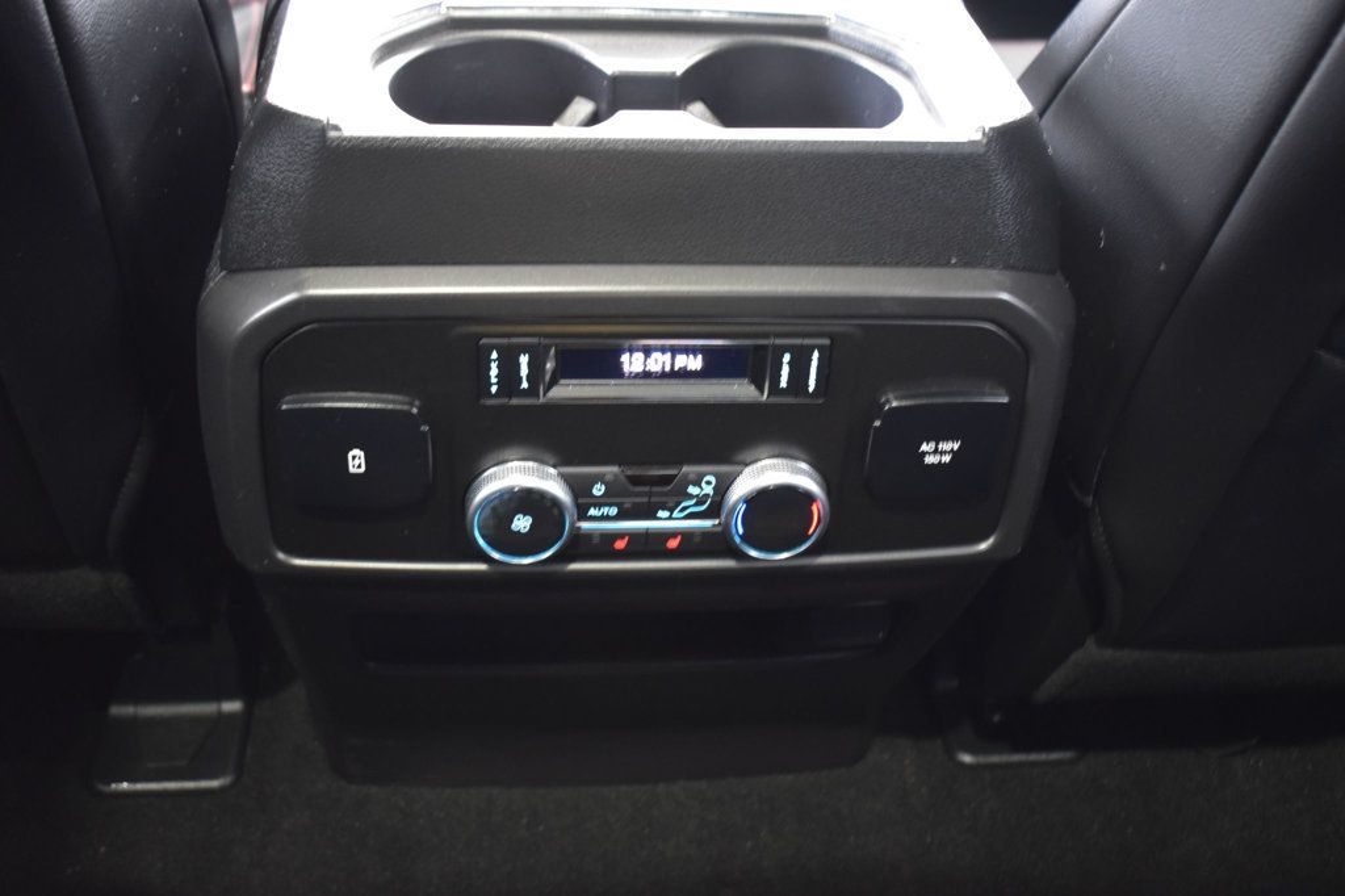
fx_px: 1457
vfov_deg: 34.2
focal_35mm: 39
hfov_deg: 49.6
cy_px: 448
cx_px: 672
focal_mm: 26
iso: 1600
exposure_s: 1/5
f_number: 4
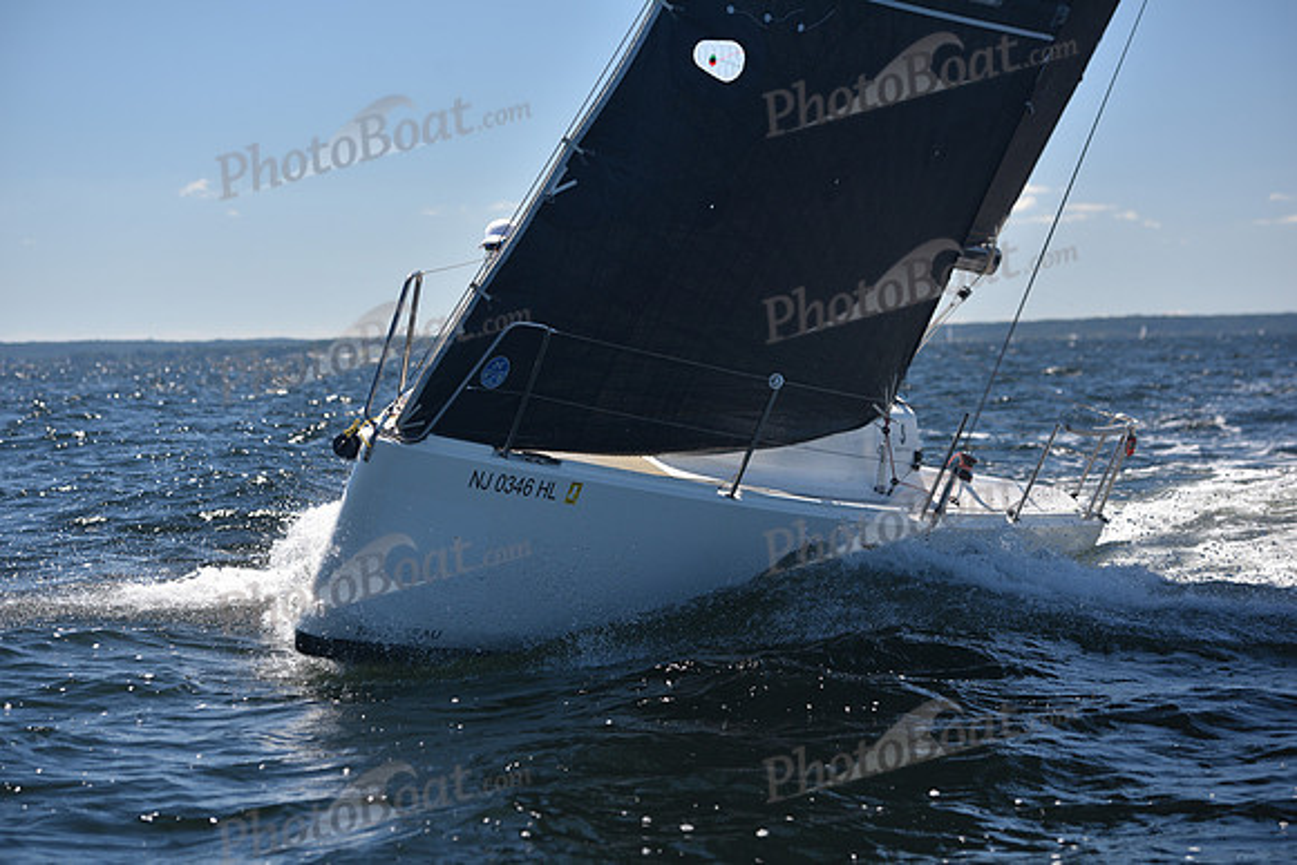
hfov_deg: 20.8
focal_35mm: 98
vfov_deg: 14.0
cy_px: 432
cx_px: 648
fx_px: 3531
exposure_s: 1/1000
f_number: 4
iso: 200
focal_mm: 98
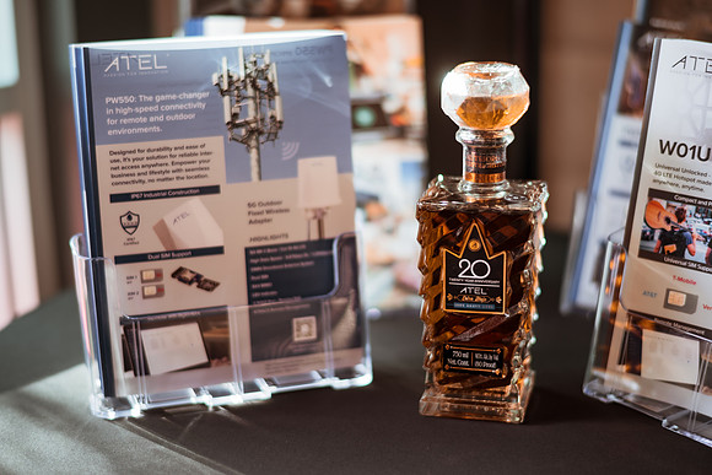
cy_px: 238
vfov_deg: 23.4
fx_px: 1147
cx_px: 356
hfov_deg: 34.5
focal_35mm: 58
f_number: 1.4
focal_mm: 58
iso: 100
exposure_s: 1/100
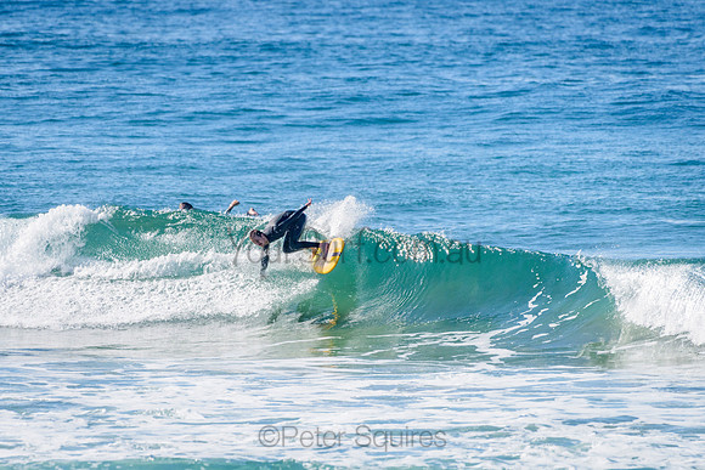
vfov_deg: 2.2
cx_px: 307
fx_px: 12012
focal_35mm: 613
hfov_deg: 3.4
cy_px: 229
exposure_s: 1/8000
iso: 640
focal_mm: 500
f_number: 5.6
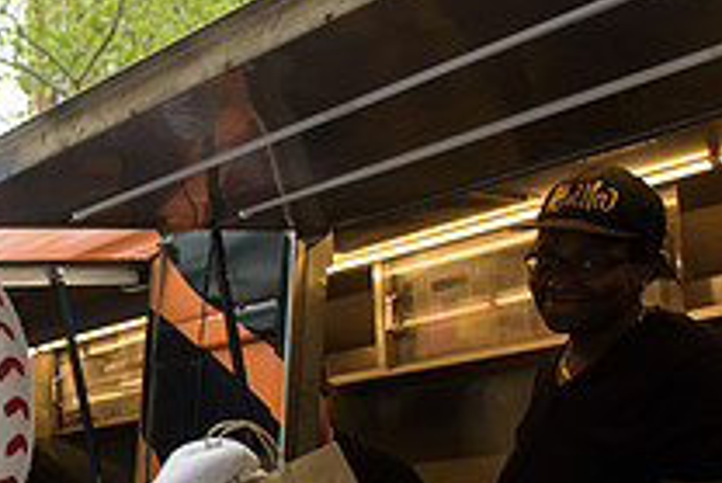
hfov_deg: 26.9
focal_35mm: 67
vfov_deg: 19.6
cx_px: -125
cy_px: 516
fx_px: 1345
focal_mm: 24
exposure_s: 1/250
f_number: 4
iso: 200
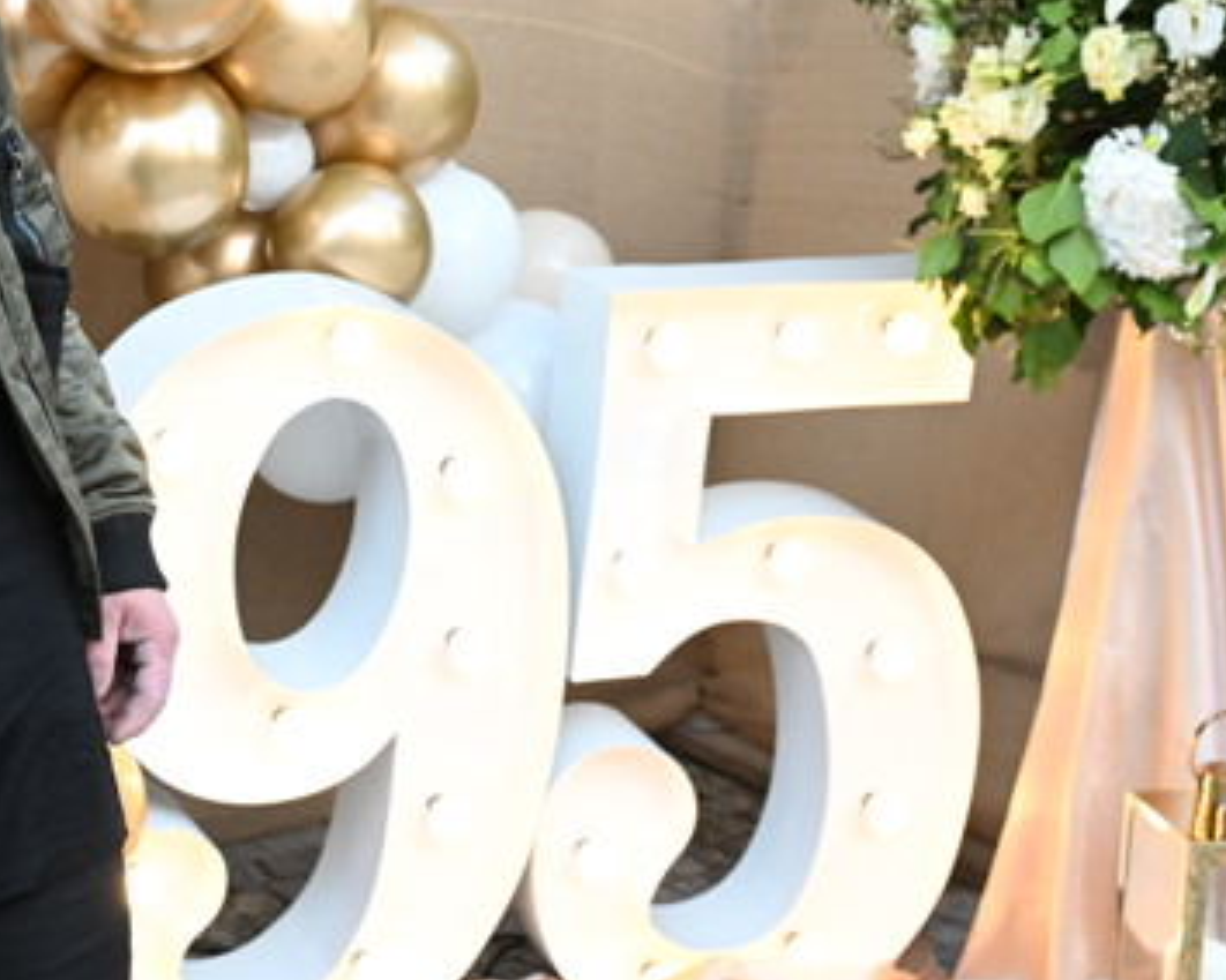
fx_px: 2721
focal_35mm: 75
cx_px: 336
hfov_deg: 25.2
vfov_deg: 20.3
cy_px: 287
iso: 5000
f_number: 5
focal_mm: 41
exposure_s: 1/250
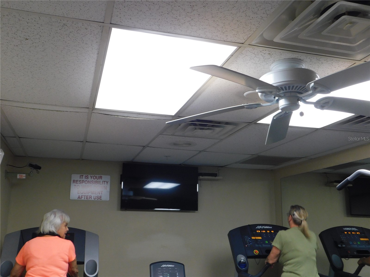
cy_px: 138
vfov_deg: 39.7
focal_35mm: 36
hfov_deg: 51.4
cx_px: 185
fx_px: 385
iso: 220
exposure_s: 1/30
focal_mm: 6.3
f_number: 3.5
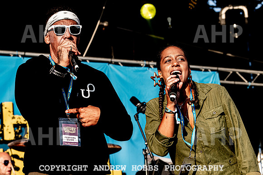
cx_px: 117
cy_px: 72
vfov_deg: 13.5
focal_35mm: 102
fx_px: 742
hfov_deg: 20.1
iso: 250
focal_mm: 75
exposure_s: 1/1000
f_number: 5
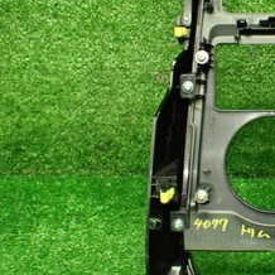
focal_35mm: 73
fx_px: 656
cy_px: 105
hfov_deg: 22.7
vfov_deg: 23.6
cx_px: 278
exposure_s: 1/100
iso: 800
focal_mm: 5.4
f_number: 2.3
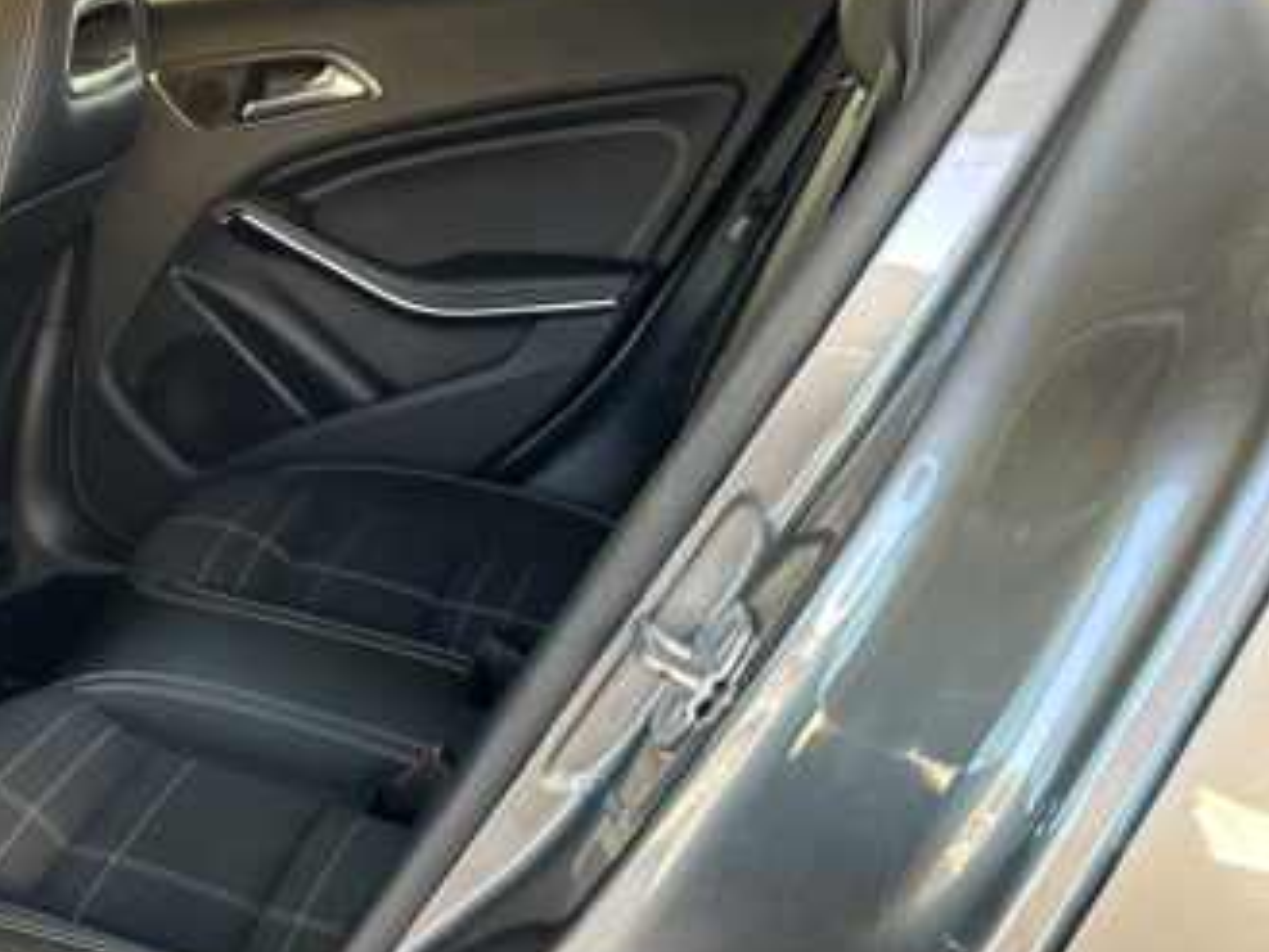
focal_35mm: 58
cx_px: -212
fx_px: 2127
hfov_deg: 29.2
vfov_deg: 25.1
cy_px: 665
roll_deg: +5.4
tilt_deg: -18.4
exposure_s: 1/73
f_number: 1.78
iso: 250
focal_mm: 6.86
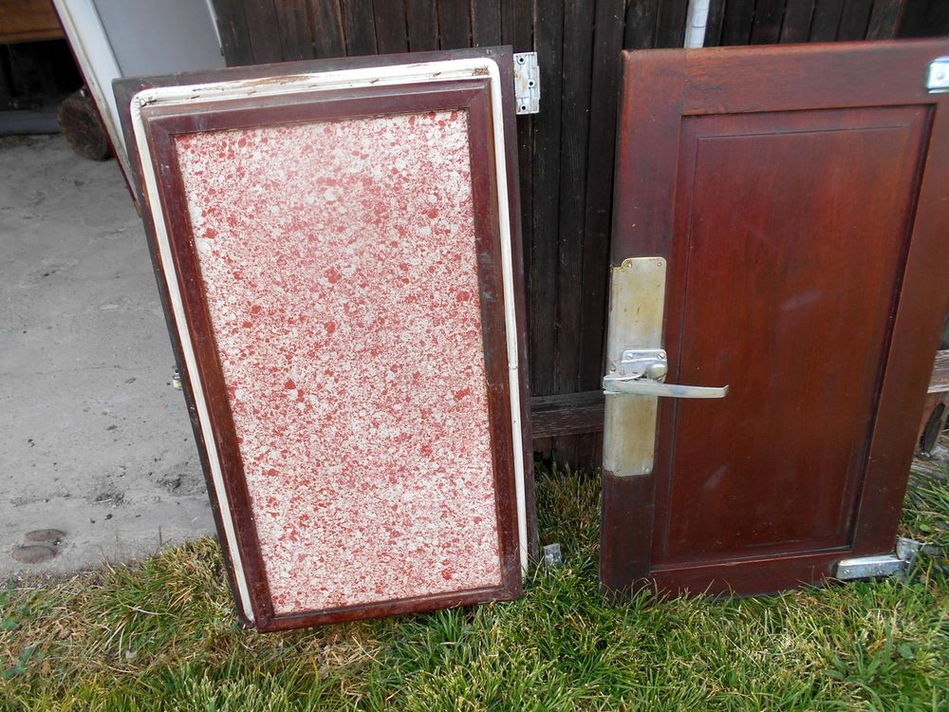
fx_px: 713
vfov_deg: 53.1
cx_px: 474
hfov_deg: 67.3
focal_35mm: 26
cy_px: 356
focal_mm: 4.6
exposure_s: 1/160
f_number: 3.2
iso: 80
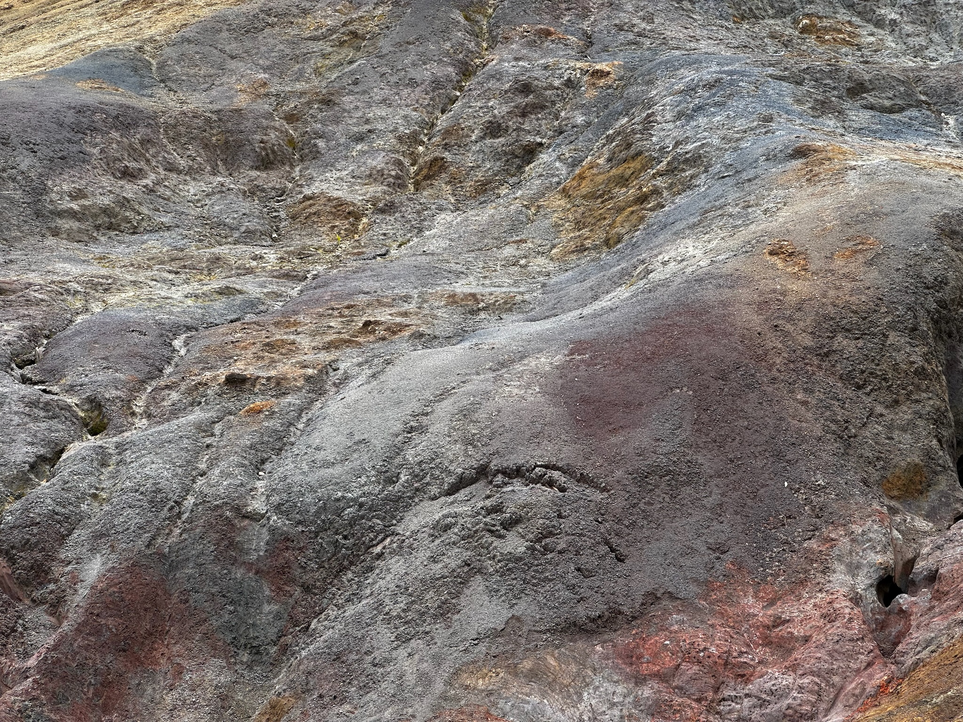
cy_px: 361
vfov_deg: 19.1
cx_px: 482
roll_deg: -0.4
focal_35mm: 77
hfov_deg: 25.3
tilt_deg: -6.5
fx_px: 2142
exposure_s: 1/259
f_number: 2.8
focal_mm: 9
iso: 32
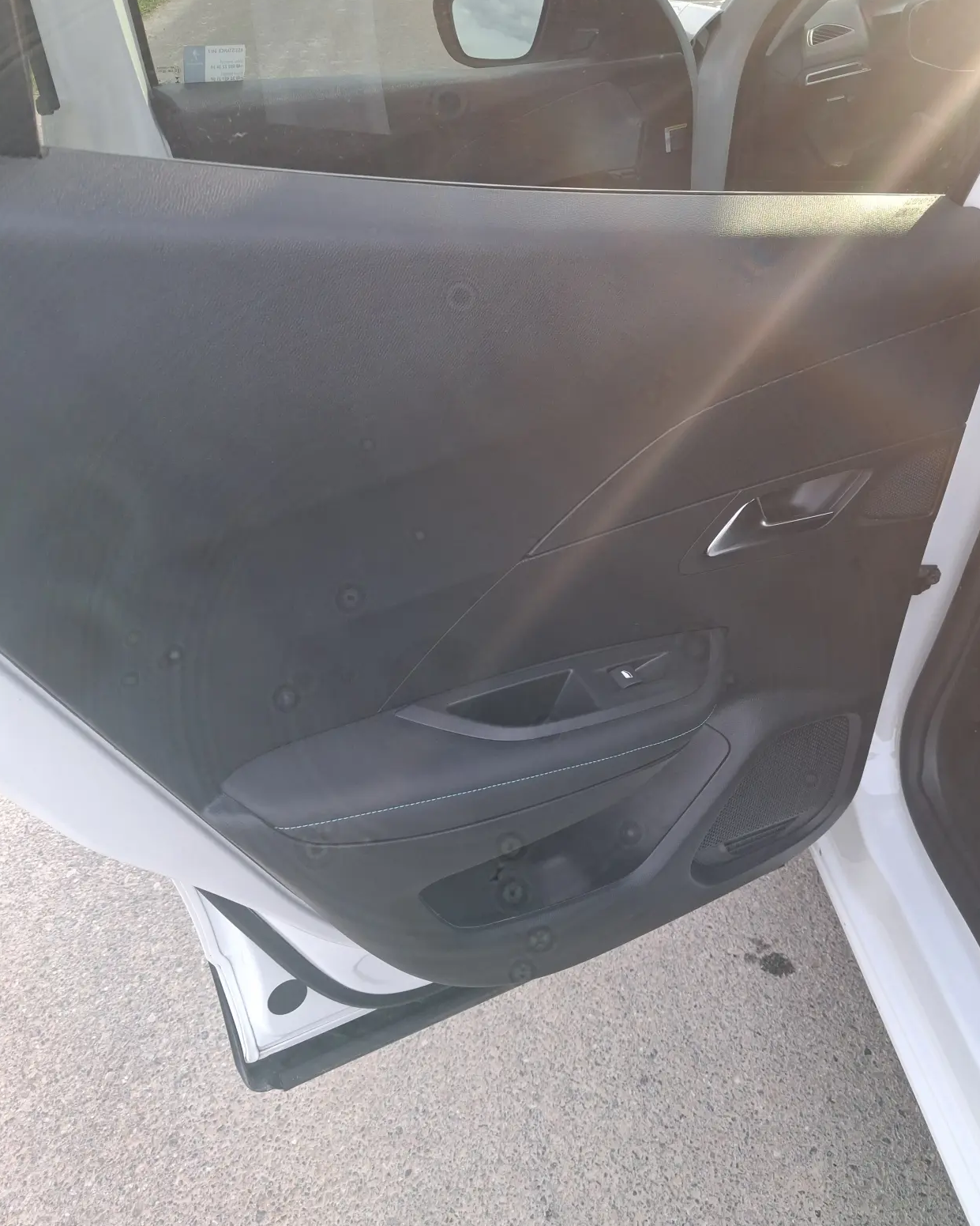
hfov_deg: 50.0
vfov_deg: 60.4
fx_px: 1051
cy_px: 617
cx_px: 491
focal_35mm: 29
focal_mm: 4
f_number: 1.8
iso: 64
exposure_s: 1/120
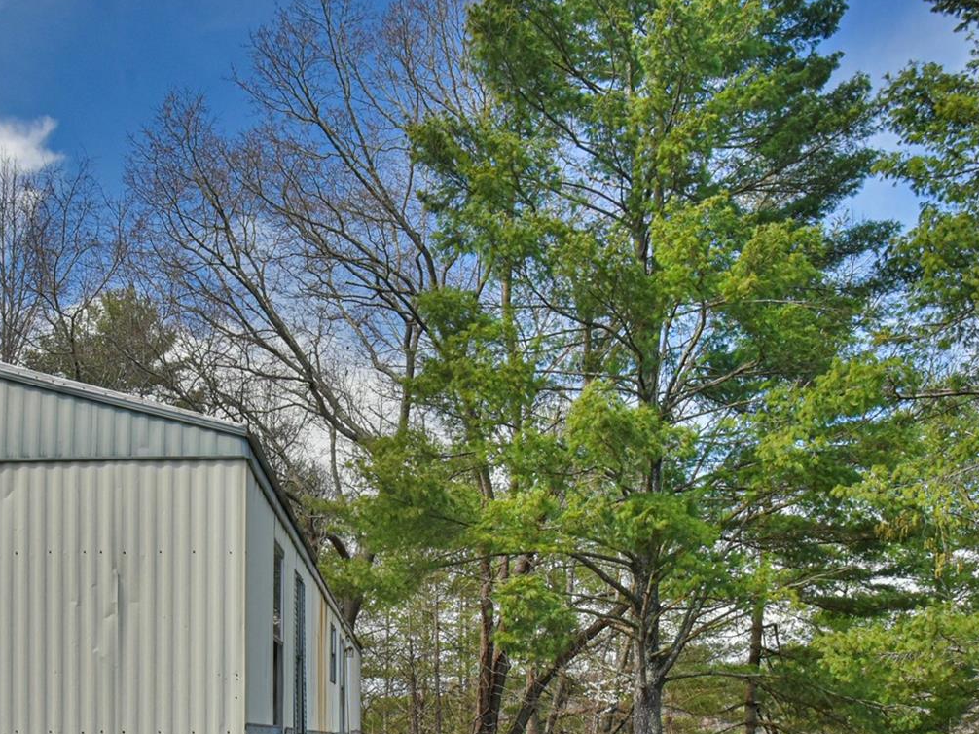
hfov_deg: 40.2
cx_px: 382
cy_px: 595
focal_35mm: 47
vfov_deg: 30.1
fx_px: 1329
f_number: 10
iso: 1600
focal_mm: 24
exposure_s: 1/400
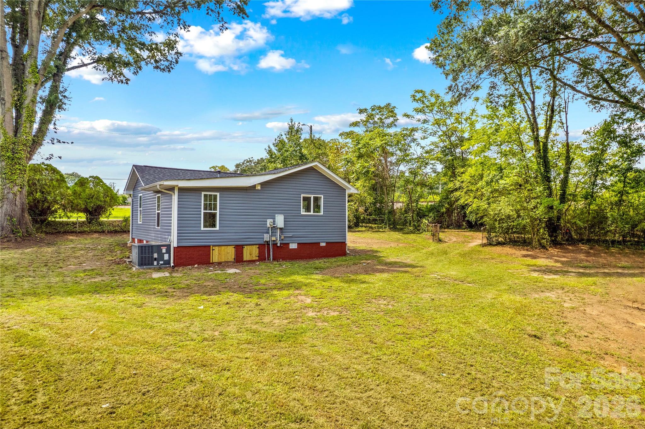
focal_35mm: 22
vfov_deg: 57.2
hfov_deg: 78.6
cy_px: 214
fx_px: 394
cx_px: 322
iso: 100
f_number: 2.8
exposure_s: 1/1250
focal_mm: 8.38
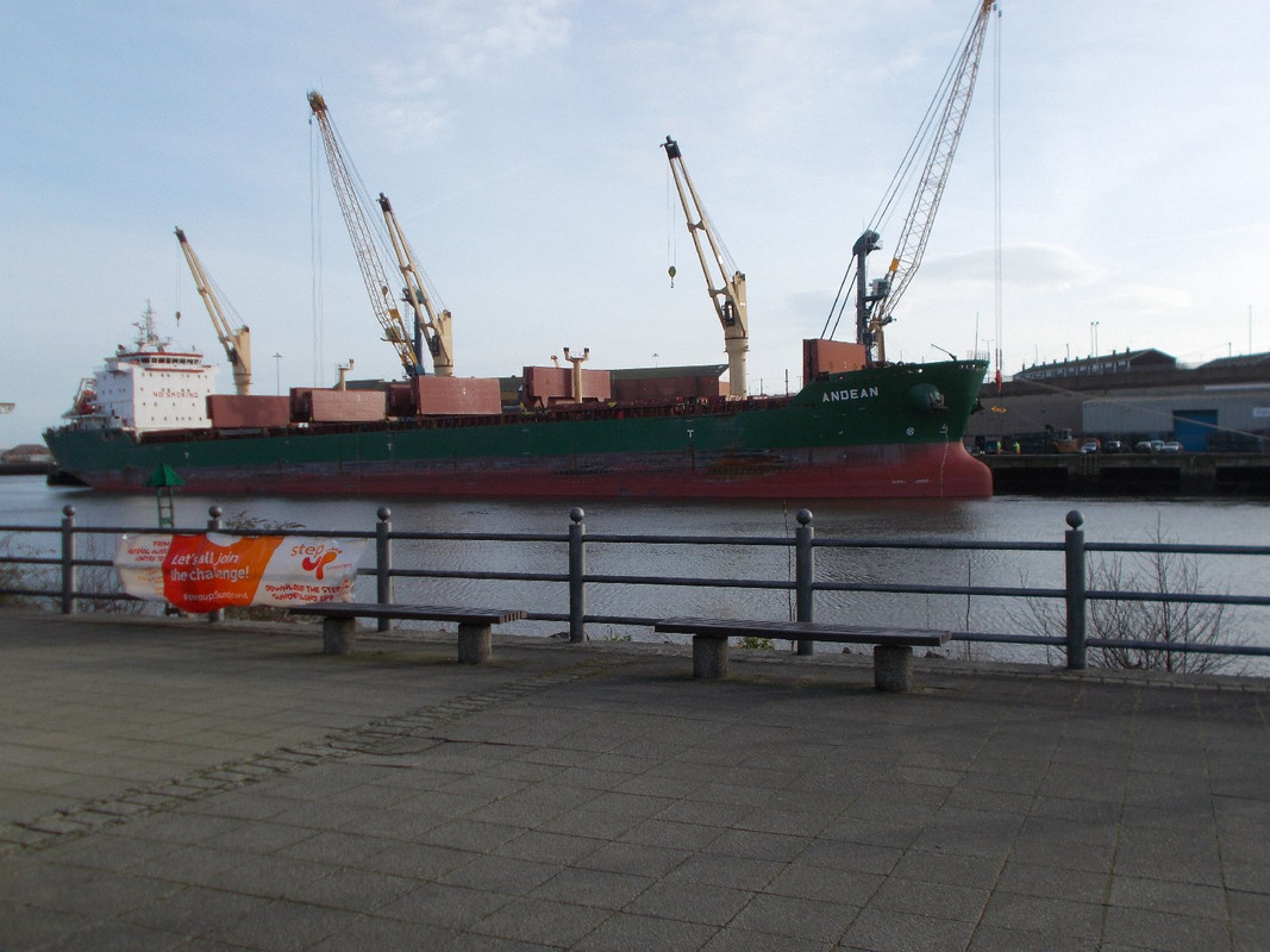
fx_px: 1247
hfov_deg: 54.0
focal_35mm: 34
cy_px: 476
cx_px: 635
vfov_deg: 41.8
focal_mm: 6
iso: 80
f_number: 3.6
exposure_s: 1/500
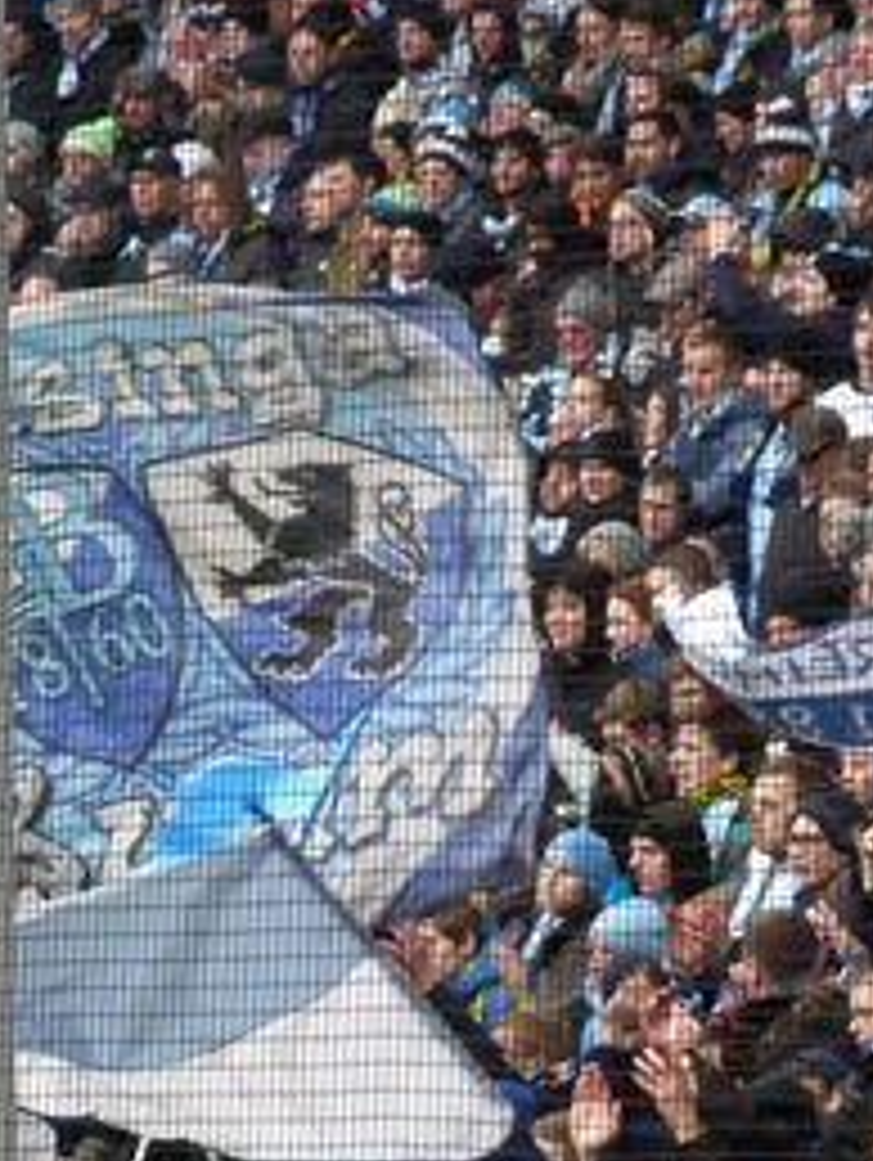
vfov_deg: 3.1
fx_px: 21485
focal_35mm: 640
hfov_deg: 2.3
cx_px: 90
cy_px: 686
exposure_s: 1/160
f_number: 3.7
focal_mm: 51.5
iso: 800
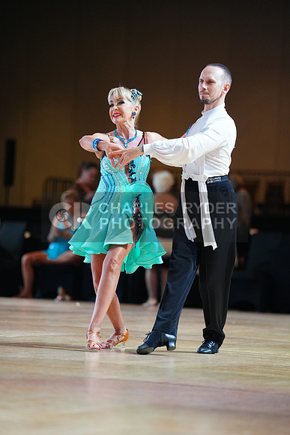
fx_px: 2234
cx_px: 145
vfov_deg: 11.1
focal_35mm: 185
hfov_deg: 7.4
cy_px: 218
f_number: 2.8
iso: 2000
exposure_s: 1/400
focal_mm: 185
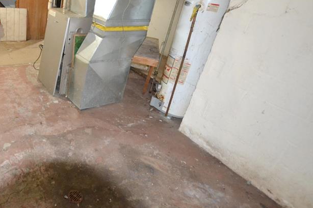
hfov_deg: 64.9
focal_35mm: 25
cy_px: 70
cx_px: 61
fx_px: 217
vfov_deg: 50.4
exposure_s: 1/60
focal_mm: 10
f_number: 3.5
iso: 3200
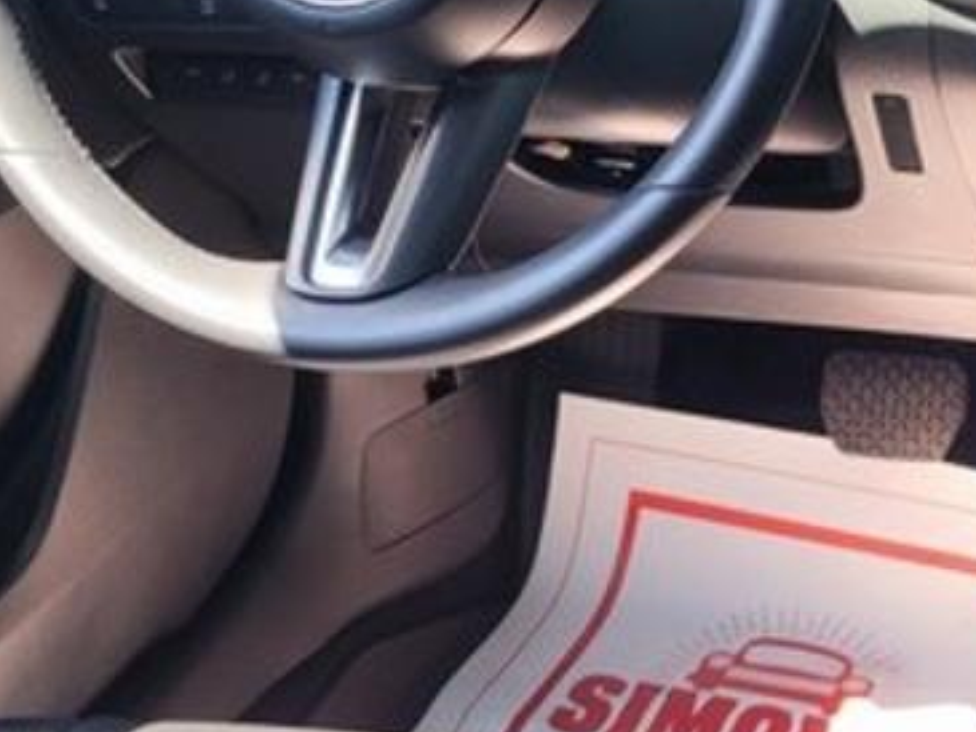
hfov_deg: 25.4
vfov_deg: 19.9
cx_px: 971
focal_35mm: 73
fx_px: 2059
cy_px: 99
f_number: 1.8
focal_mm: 5.4
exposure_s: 1/165
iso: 40
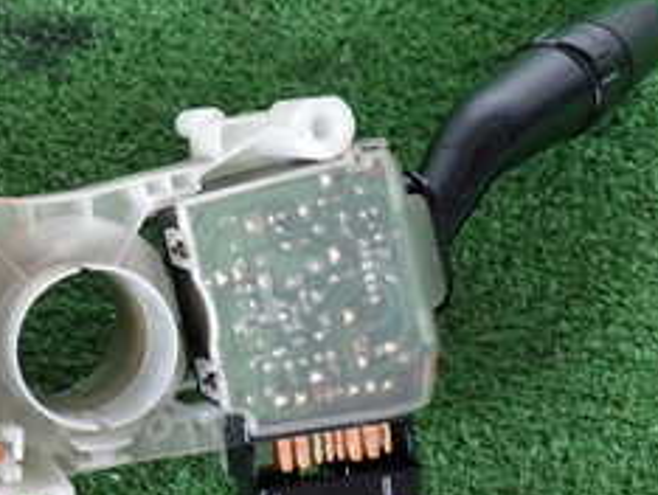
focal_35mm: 82
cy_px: 264
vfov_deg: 18.0
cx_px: -31
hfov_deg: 22.7
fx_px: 1560
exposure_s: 1/40
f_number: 2.4
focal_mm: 5.79
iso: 200
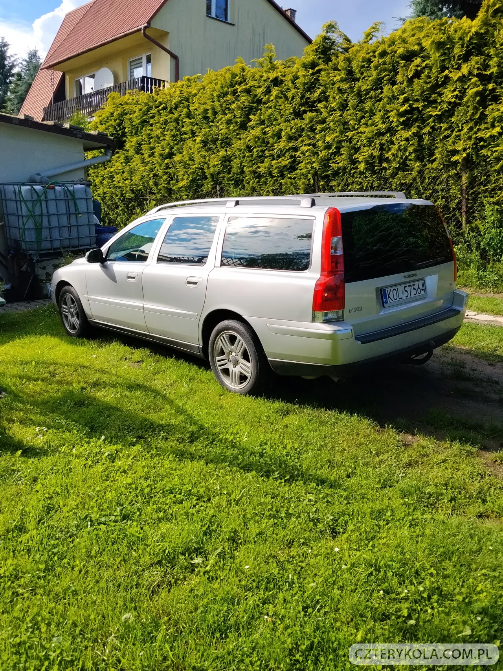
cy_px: 336
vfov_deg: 61.7
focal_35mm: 29
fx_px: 562
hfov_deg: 48.2
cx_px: 252
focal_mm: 4.22
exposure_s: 1/1340
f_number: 1.8
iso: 50
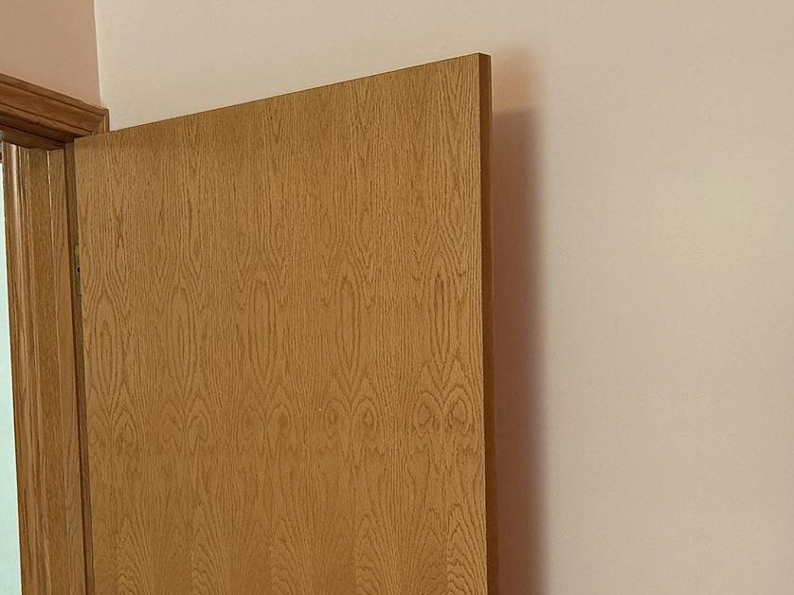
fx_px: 2018
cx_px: 120
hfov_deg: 21.9
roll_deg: +2.2
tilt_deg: -5.7
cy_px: 718
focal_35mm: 88
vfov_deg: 16.1
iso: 250
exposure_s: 1/60
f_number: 1.78
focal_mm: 6.76
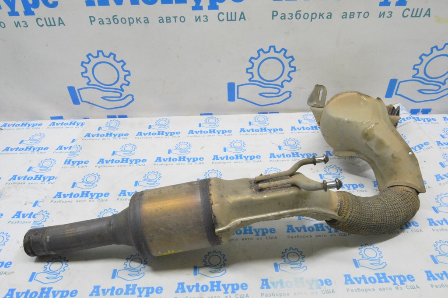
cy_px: 149
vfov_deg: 47.9
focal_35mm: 27
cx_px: 224
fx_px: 336
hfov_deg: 67.4
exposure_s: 1/20
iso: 6400
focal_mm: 18
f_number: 20
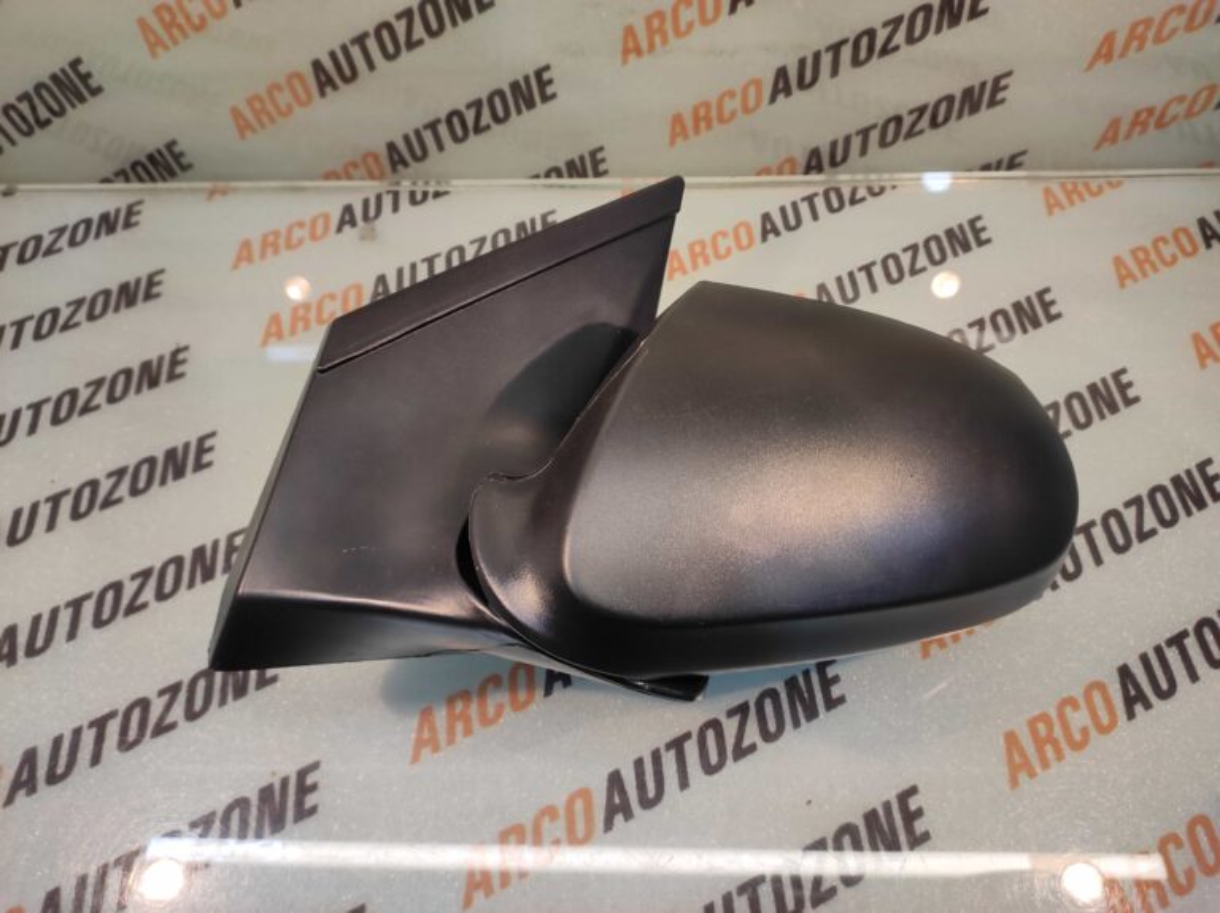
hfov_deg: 91.1
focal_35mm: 17
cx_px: 610
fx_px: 599
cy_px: 456
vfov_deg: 74.7
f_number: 1.79
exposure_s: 1/33
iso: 107
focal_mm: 4.74
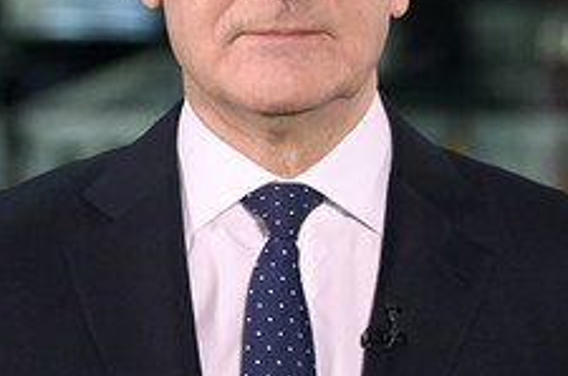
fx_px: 3857
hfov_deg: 8.4
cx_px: 342
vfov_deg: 5.6
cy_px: 38
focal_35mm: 245
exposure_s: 1/160
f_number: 5.6
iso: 8000
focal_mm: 122
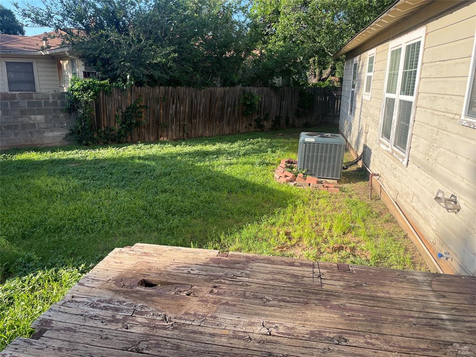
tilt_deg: -14.7
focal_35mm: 26
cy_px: 178
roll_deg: -0.5
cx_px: 238
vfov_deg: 53.1
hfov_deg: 67.3
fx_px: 358
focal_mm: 4.2
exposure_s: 1/1335
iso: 50
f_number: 1.6
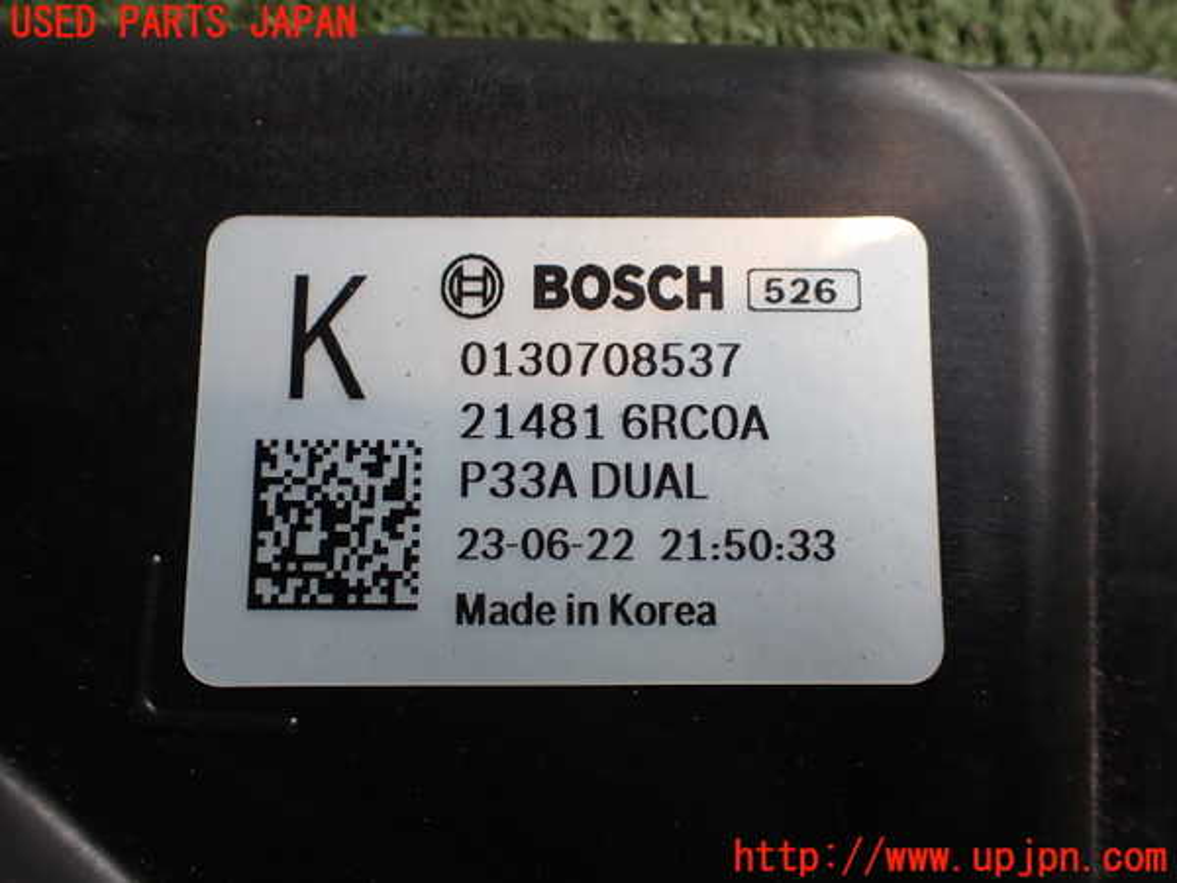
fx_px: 1020
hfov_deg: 60.0
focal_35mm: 30
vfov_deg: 46.8
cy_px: 442
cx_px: 588
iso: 100
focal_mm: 5.4
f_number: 2.3
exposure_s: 1/125
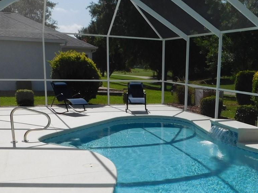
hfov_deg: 38.8
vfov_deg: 29.6
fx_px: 358
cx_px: 187
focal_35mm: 48
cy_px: 151
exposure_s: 1/500
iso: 125
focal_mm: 4
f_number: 6
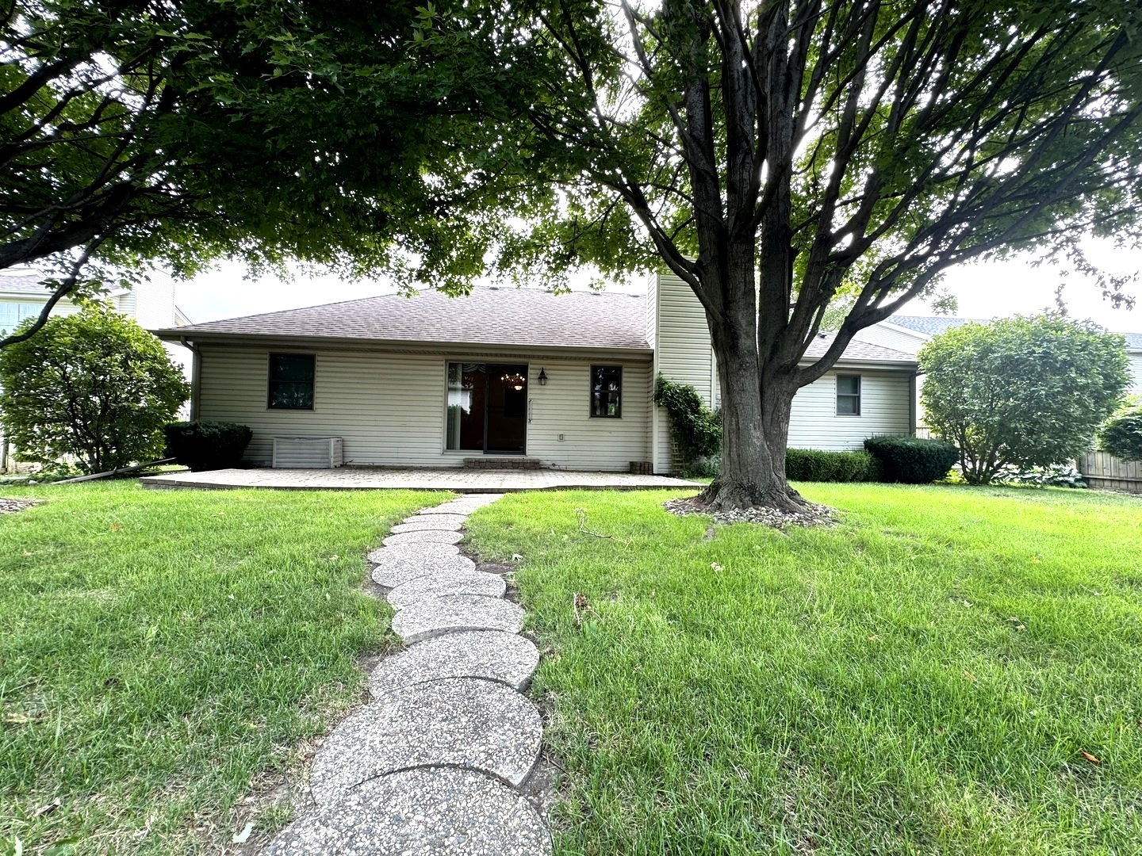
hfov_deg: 102.1
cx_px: 571
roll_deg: -1.5
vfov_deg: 85.7
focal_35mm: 14
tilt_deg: +0.7
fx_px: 462
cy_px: 428
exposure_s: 1/134
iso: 40
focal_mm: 2.22
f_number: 2.2
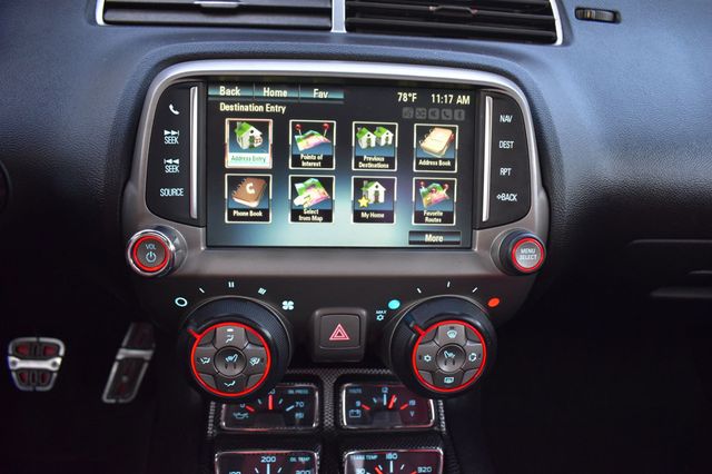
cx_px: 356
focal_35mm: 27
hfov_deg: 67.4
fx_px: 534
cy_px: 237
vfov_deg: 47.9
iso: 1600
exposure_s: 1/15
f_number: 6.3
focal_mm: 18
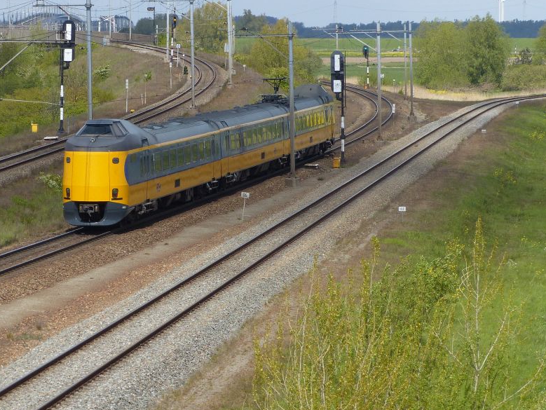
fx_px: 3061
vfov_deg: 7.7
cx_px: 201
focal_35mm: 194
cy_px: 178
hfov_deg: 10.2
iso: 100
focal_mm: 22.6
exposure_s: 1/800
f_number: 4
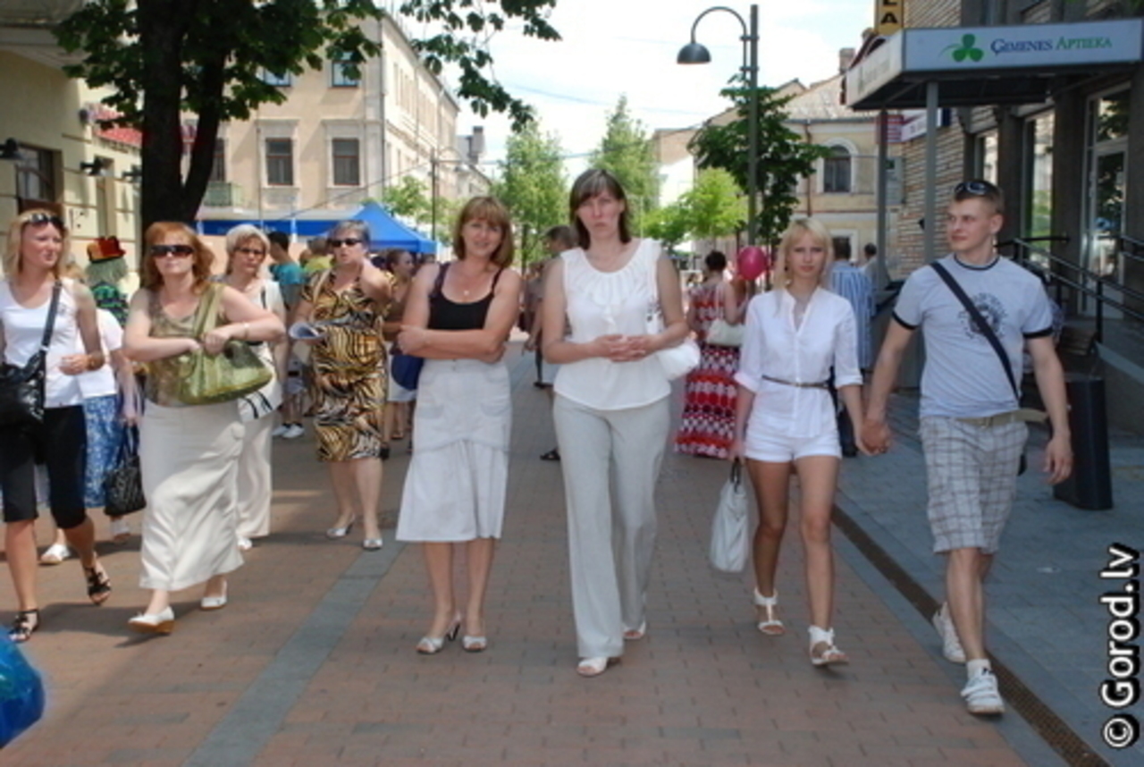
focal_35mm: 46
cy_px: 384
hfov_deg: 42.3
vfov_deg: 29.0
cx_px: 572
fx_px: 1480
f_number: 16
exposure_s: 1/125
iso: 800
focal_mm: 31
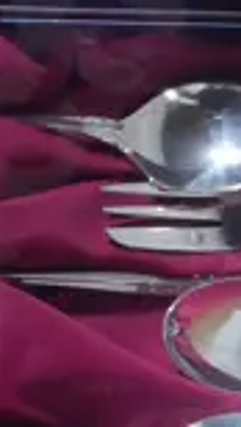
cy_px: 230
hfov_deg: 5.6
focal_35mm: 217
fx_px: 2457
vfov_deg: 9.9
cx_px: -53
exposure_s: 1/60
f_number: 3.6
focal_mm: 15
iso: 1250
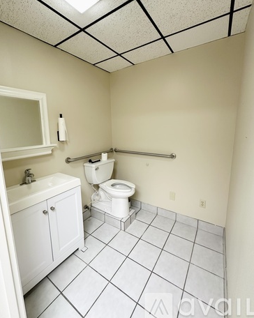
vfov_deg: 96.6
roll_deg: -0.4
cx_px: 127
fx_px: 141
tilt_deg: -7.9
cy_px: 146
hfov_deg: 84.0
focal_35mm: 15
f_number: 2.2
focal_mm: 2.22
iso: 160
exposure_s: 1/60
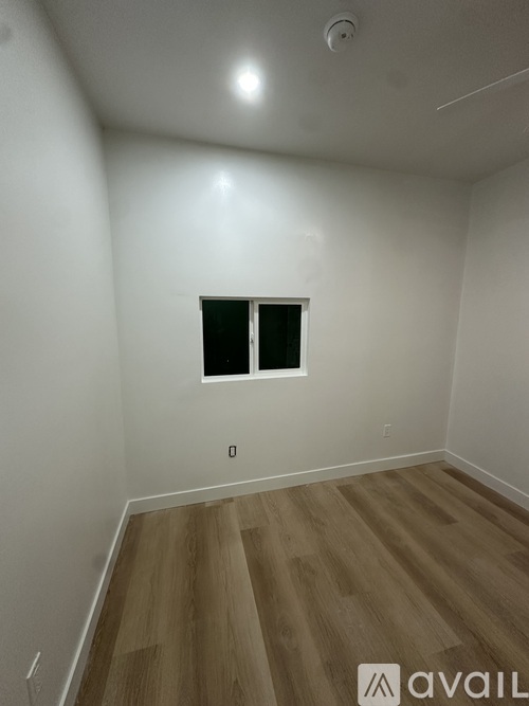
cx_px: 264
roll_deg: -0.4
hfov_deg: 85.7
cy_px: 353
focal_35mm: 14
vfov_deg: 102.1
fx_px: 285
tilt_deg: -7.5
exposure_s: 1/120
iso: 250
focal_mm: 2.22
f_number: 2.2
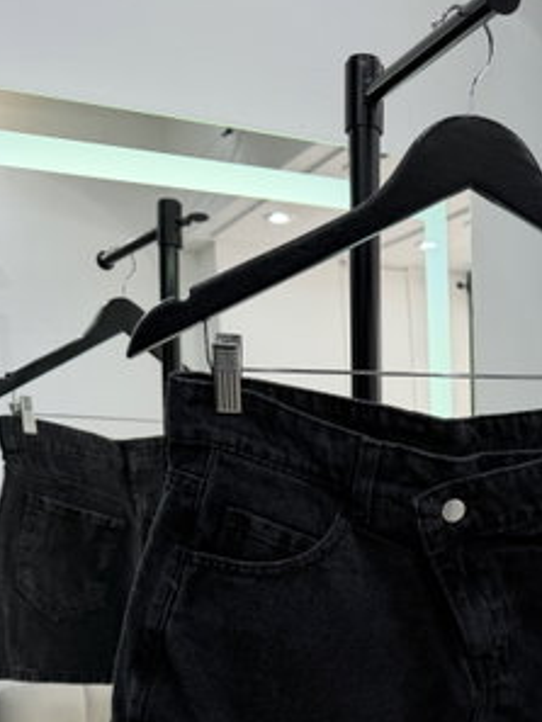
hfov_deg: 32.5
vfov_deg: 42.2
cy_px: 558
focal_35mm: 43
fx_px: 897
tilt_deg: -8.3
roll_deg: +0.4
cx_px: 447
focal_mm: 6.76
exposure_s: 1/121
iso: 64
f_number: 1.78
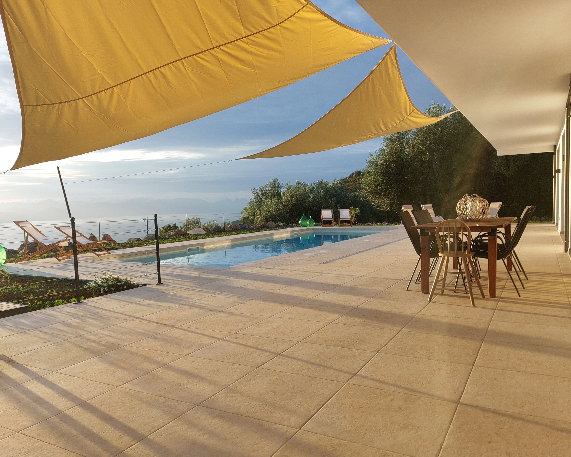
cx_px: 272
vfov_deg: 54.9
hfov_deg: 66.0
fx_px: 439
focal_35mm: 26
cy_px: 233
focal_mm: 5.23
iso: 25
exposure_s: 1/318
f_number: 1.8
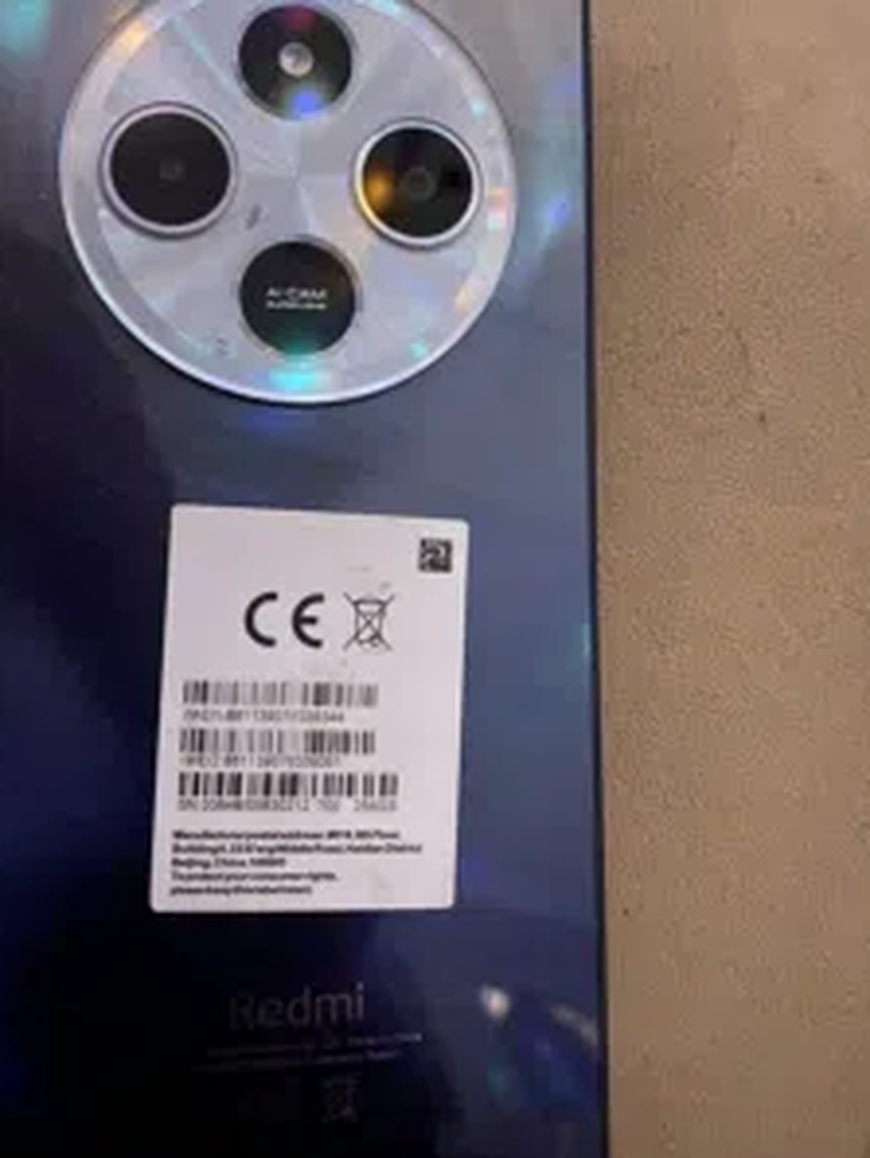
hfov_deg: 40.7
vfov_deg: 52.6
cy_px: 561
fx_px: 1172
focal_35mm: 35
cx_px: 480
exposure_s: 1/8
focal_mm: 4.25
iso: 800
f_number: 1.8
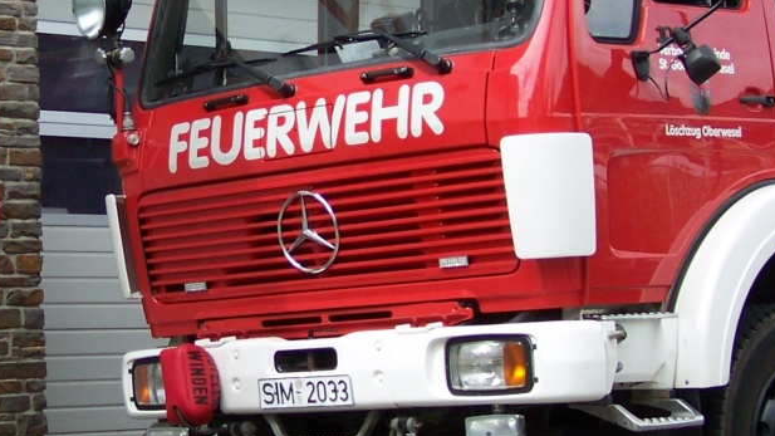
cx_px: 167
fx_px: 2671
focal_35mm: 130
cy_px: 158
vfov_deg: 9.3
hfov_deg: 16.4
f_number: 2.8
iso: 64
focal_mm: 7.6
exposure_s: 1/400
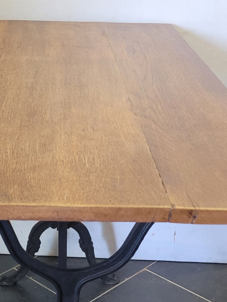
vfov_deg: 28.1
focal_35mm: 65
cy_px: 298
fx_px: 568
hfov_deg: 22.5
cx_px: 69
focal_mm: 5.4
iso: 640
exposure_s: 1/50
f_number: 1.8
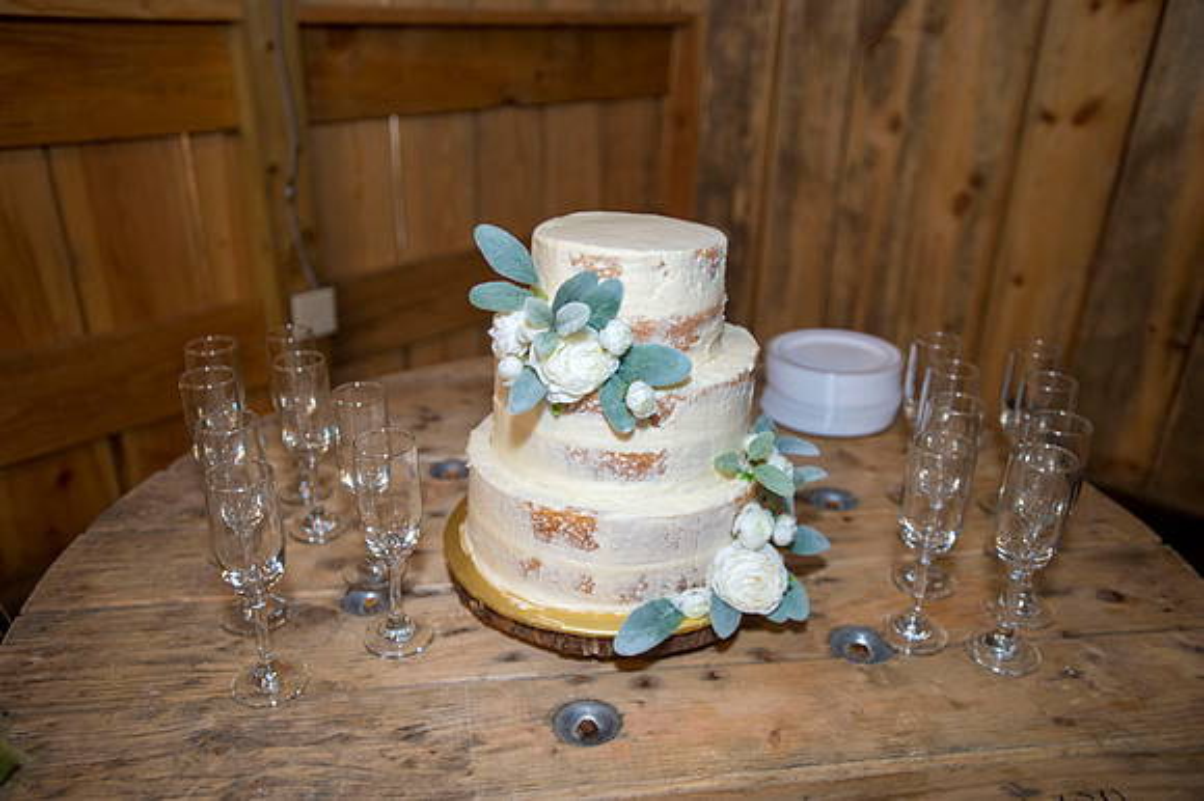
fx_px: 869
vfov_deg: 49.5
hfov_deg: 69.4
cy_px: 400
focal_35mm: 26
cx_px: 602
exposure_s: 1/125
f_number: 2.8
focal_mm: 26
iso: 1600
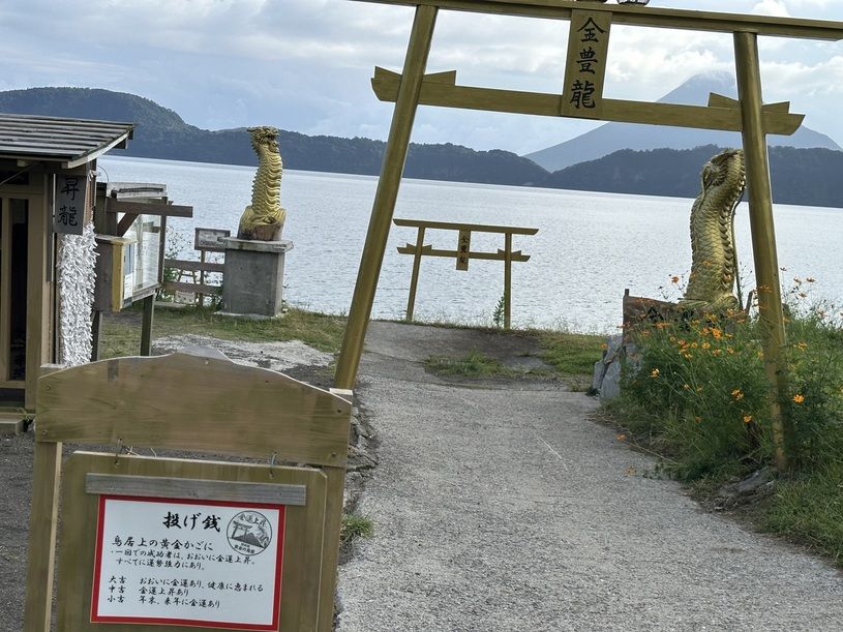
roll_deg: -4.1
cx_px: 422
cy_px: 316
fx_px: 1169
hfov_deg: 39.7
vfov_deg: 30.3
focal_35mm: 48
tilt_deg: -6.9
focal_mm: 6.86
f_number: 1.78
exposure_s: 1/2809
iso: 64
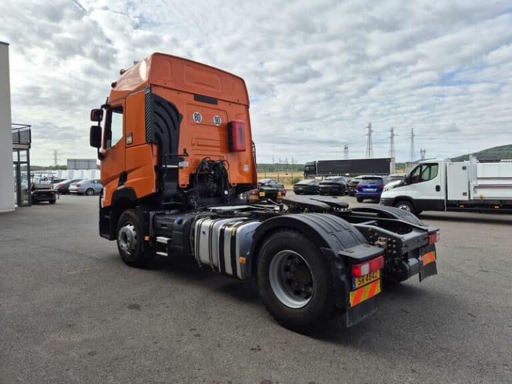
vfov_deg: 58.9
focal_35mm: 23
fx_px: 340
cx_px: 256
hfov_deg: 73.9
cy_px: 192
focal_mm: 5.4
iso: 25
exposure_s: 1/1204
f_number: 1.8
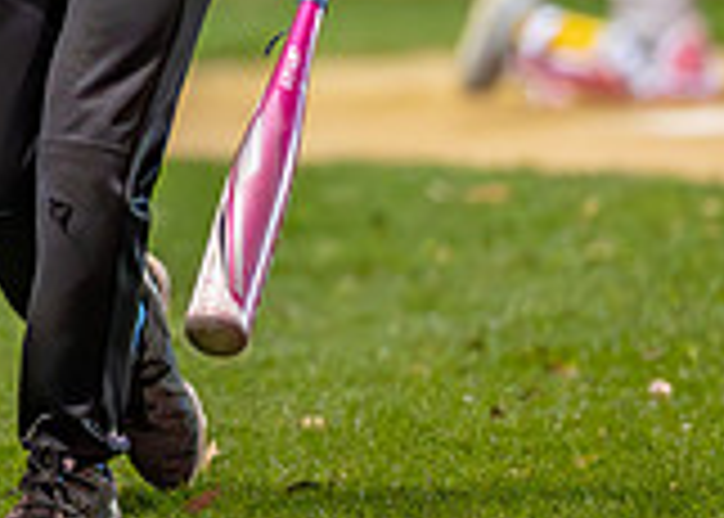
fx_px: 12646
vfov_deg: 2.3
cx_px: -282
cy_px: -5
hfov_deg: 3.3
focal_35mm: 615
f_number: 1.8
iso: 6400
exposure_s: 1/1250
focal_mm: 135
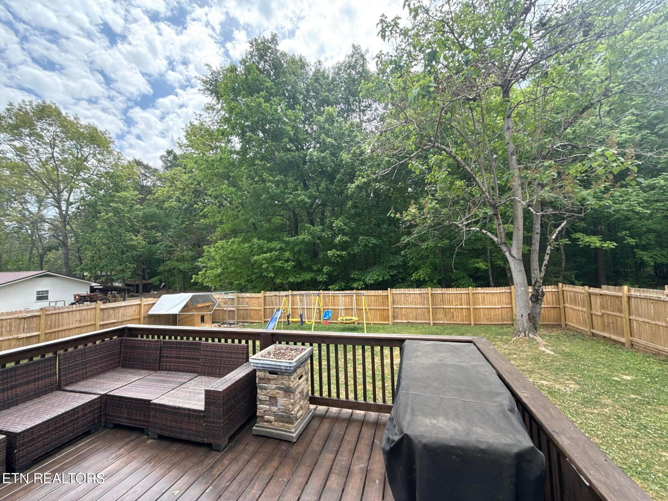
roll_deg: +1.2
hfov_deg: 102.1
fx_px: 270
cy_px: 250
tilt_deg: +3.7
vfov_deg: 85.7
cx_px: 334
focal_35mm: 14
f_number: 2.2
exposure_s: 1/445
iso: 64
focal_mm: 2.22
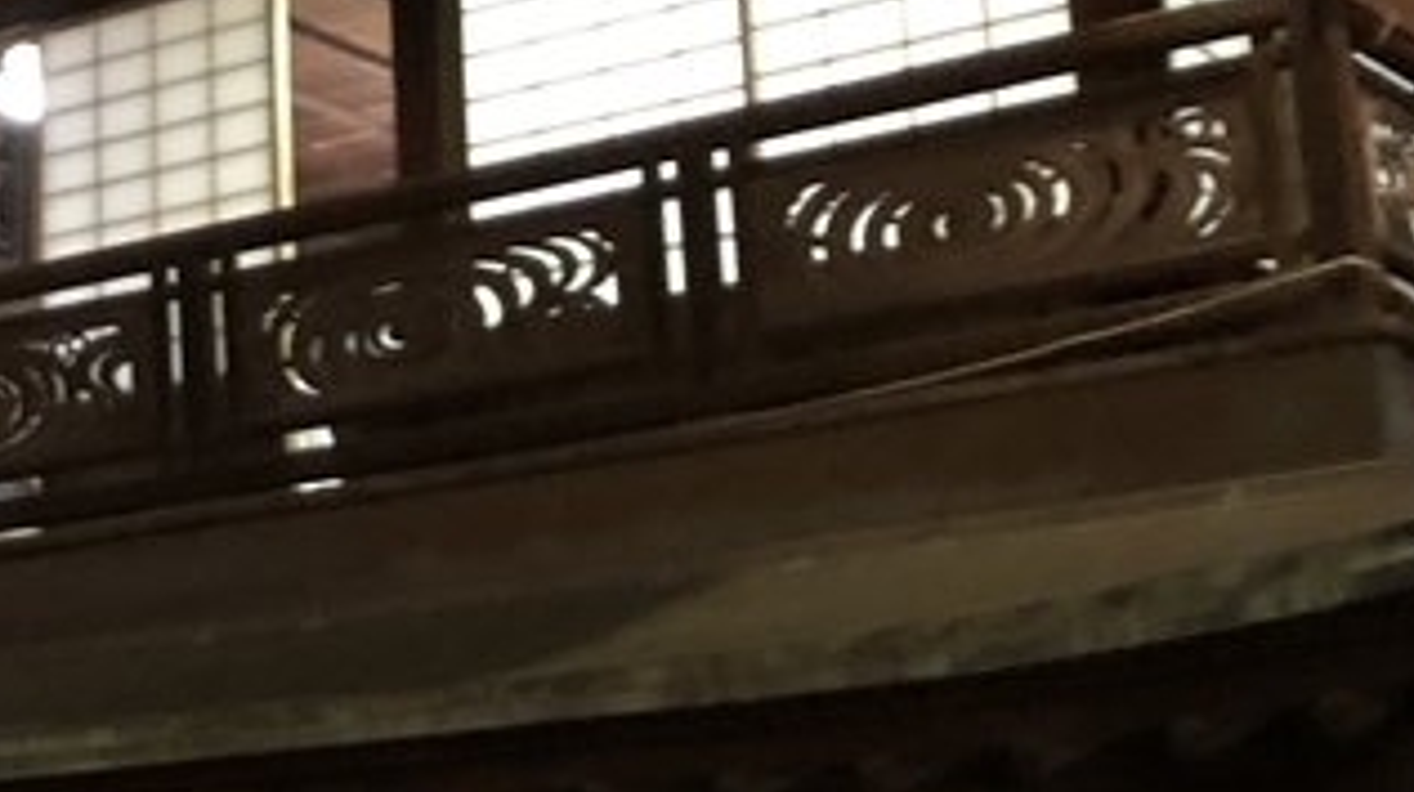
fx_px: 3708
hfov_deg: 20.2
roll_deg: -1.2
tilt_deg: +19.7
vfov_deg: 12.1
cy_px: 45
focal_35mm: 99
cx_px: -309
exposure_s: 1/4
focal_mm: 4
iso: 200
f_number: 1.8
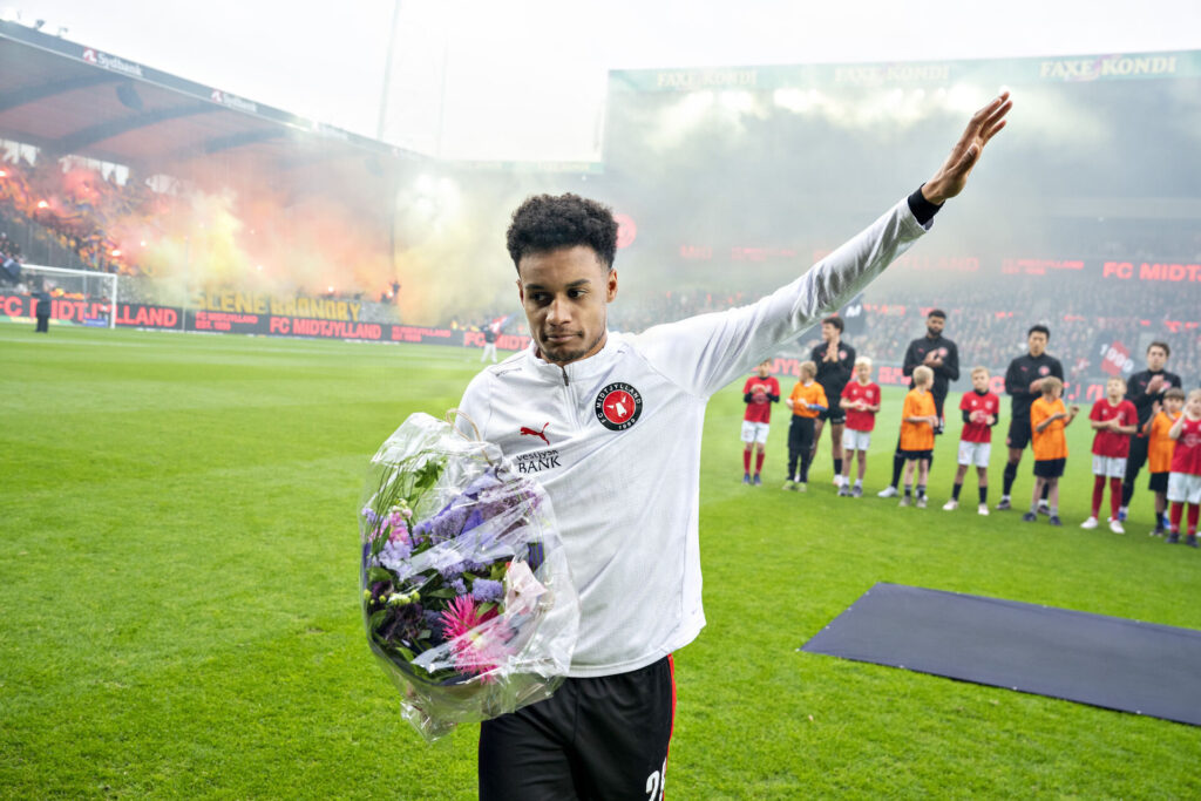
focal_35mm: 34
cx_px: 600
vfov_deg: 38.9
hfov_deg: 55.8
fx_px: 1134
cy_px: 400
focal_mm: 34
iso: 1600
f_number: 4.5
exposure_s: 1/800
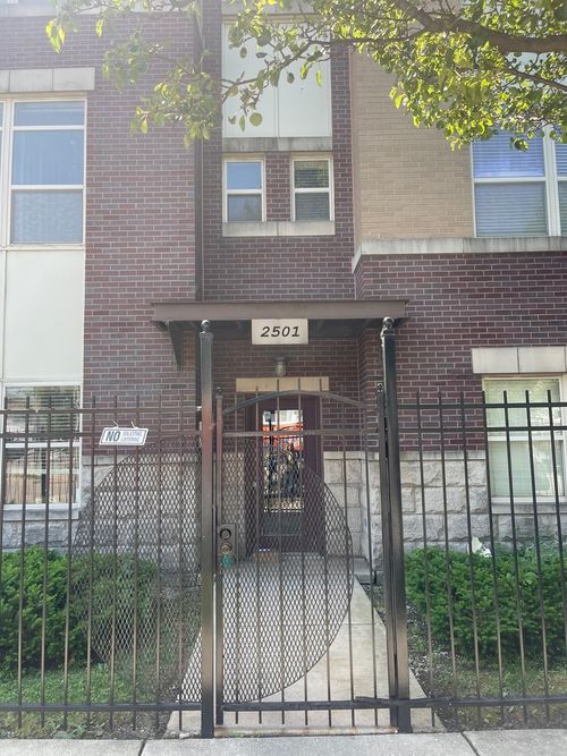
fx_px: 546
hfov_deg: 54.9
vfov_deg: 69.4
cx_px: 284
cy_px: 378
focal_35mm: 25
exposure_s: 1/498
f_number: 1.6
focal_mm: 5.1
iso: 32
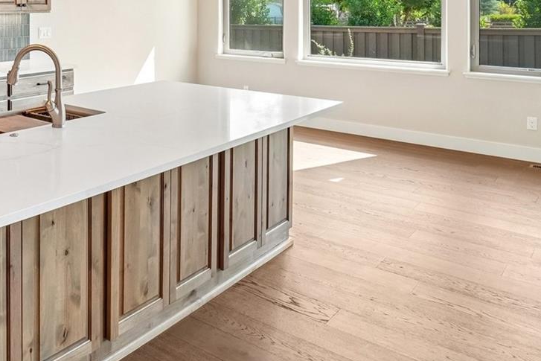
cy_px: 16
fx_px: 496
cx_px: 57
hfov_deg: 50.8
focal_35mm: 33
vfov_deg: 36.6
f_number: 8
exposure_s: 1/50
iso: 400
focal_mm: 10
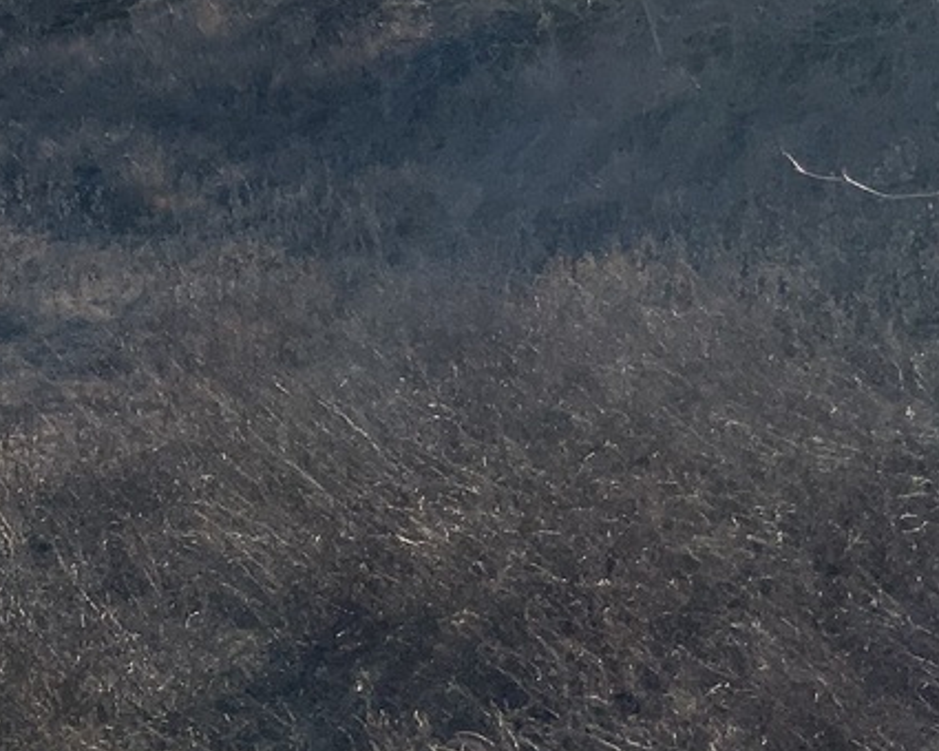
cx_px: -289
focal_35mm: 96
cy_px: 183
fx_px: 2668
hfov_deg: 18.5
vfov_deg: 15.9
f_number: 1.8
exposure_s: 1/1730
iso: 16
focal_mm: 3
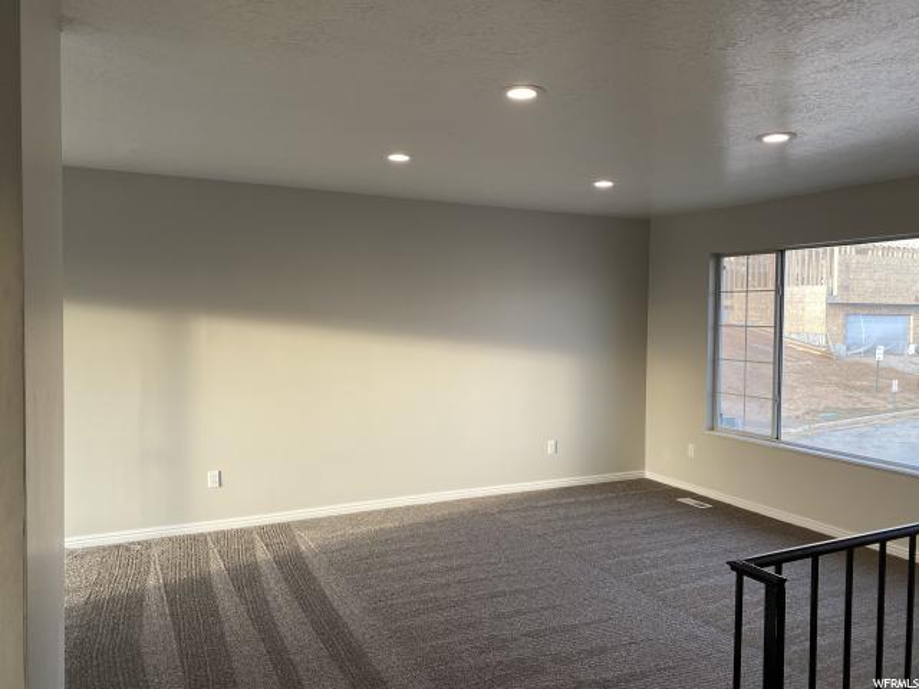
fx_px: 690
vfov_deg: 53.1
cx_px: 460
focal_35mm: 26
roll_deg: -0.6
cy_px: 344
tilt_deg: -2.0
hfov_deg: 67.3
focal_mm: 4.25
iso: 64
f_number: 1.8
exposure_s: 1/120
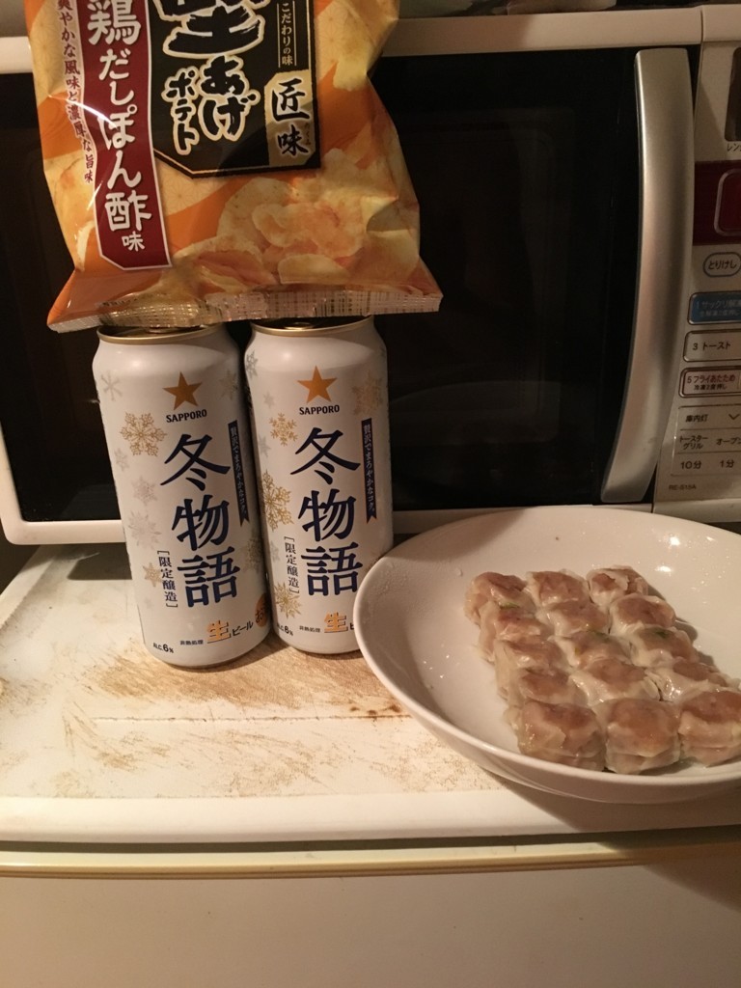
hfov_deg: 48.2
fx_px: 828
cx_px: 370
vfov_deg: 61.7
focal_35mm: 29
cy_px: 494
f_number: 2.2
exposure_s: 1/15
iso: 250
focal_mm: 4.15
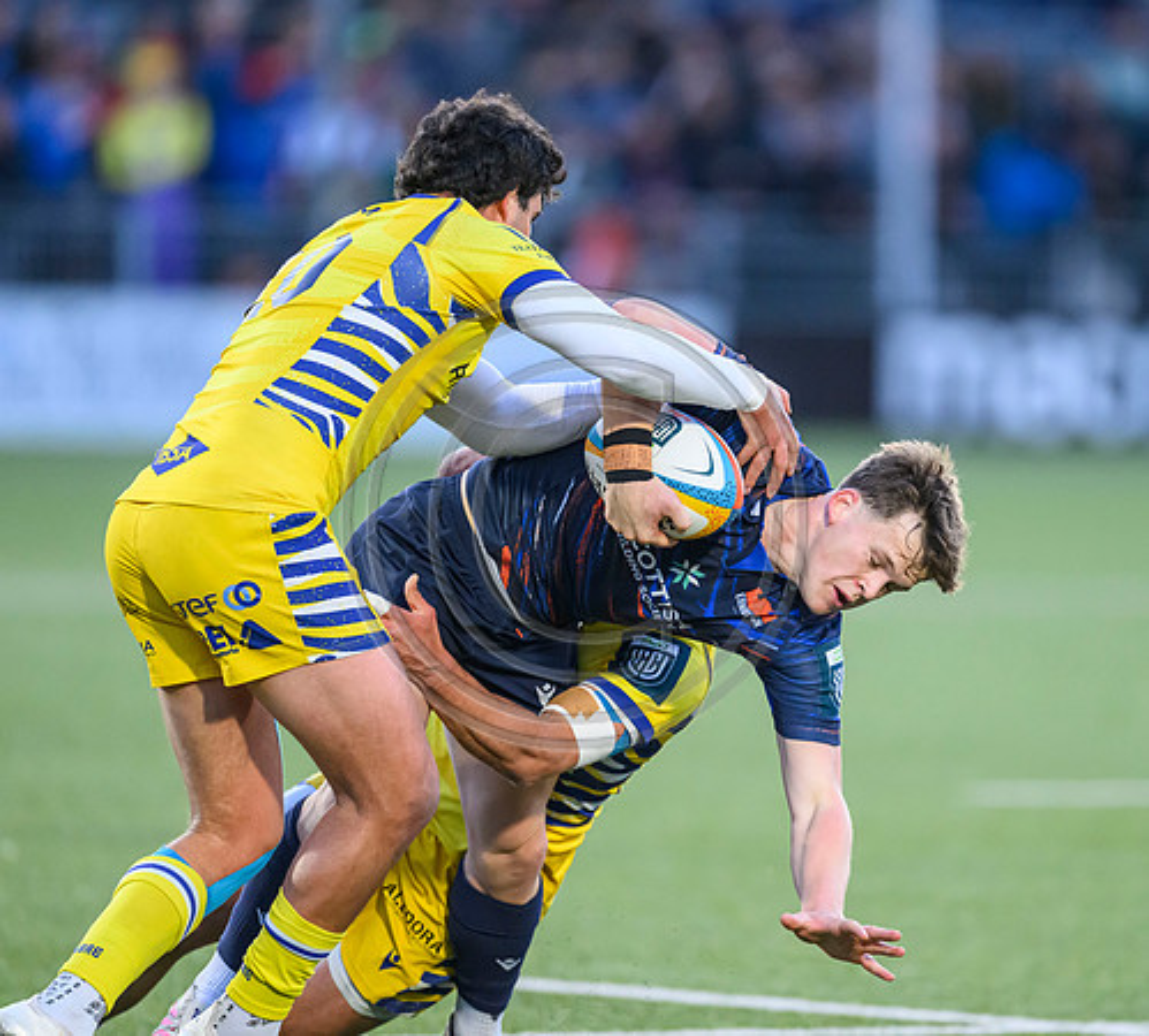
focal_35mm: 514
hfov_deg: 3.6
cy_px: 488
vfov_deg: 3.2
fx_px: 18383
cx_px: 824
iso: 5000
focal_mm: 400
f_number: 2.8
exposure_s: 1/2500
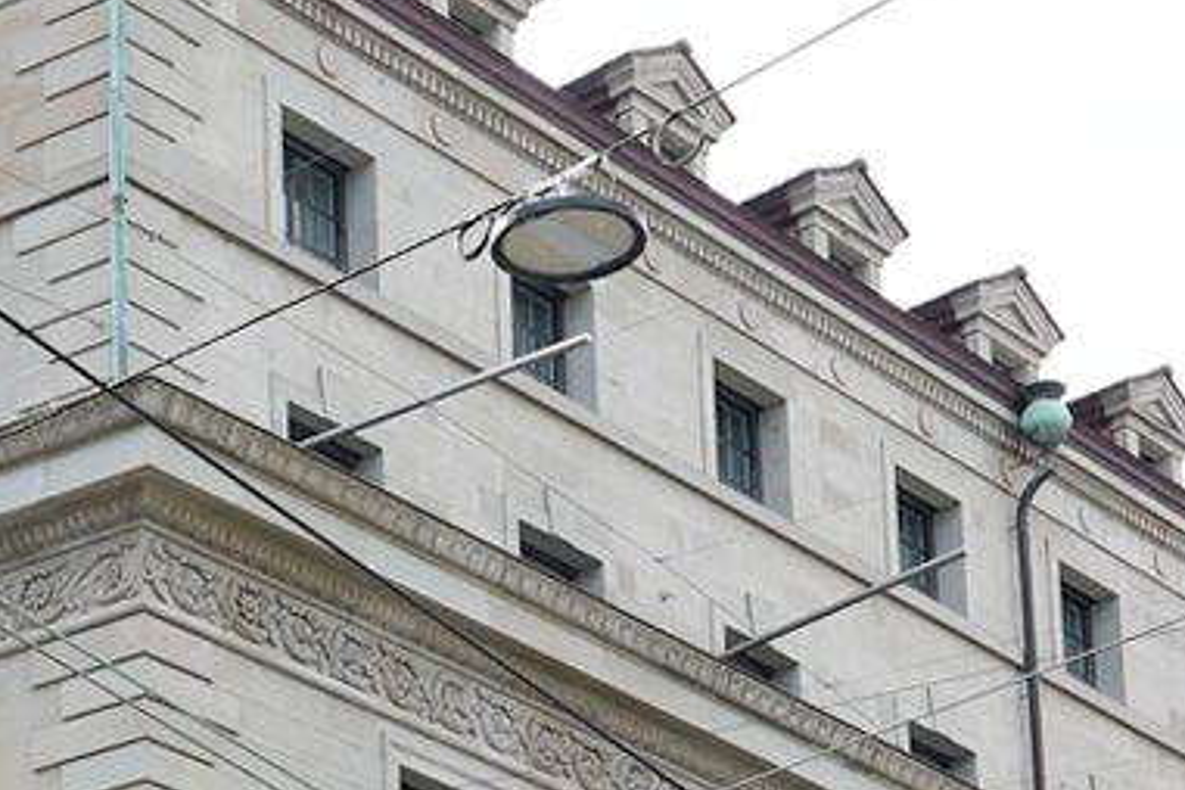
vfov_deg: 10.1
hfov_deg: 16.1
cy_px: 1577
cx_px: 215
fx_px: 4147
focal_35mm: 126
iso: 100
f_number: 8
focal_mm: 24
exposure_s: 1/100
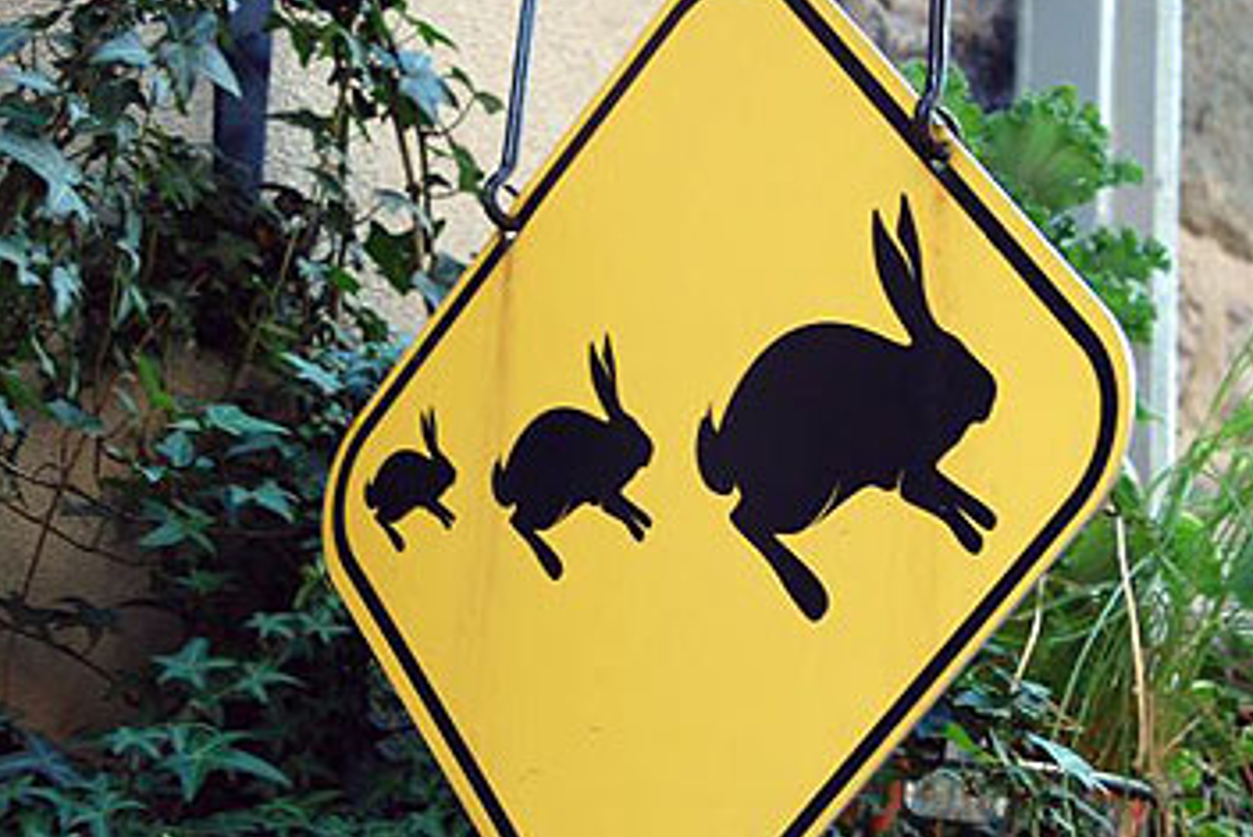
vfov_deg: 14.9
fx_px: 3203
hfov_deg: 22.1
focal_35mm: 92
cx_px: 740
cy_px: 459
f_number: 5.6
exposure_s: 1/15
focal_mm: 48
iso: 200
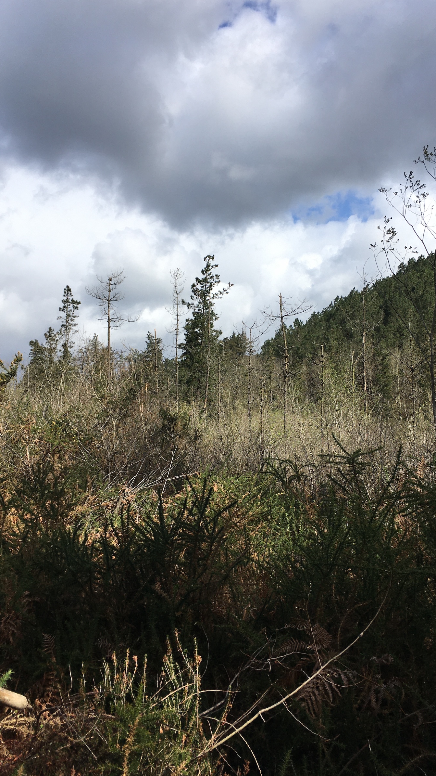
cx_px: 246
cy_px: 388
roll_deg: +0.6
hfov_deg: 36.6
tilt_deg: +2.8
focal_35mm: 32
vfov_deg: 61.0
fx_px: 658
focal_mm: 4.15
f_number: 2.2
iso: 25
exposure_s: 1/1832
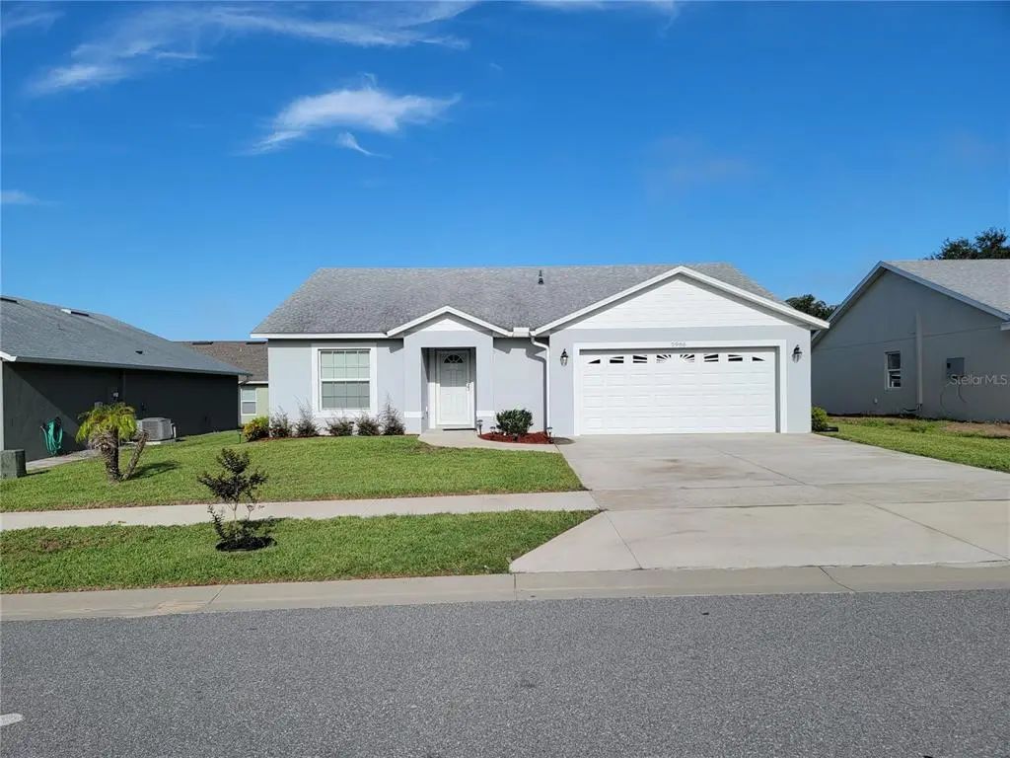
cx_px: 505
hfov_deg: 71.6
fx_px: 700
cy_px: 379
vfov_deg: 56.8
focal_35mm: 24
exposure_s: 1/1232
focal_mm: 6.7
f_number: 1.8
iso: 16
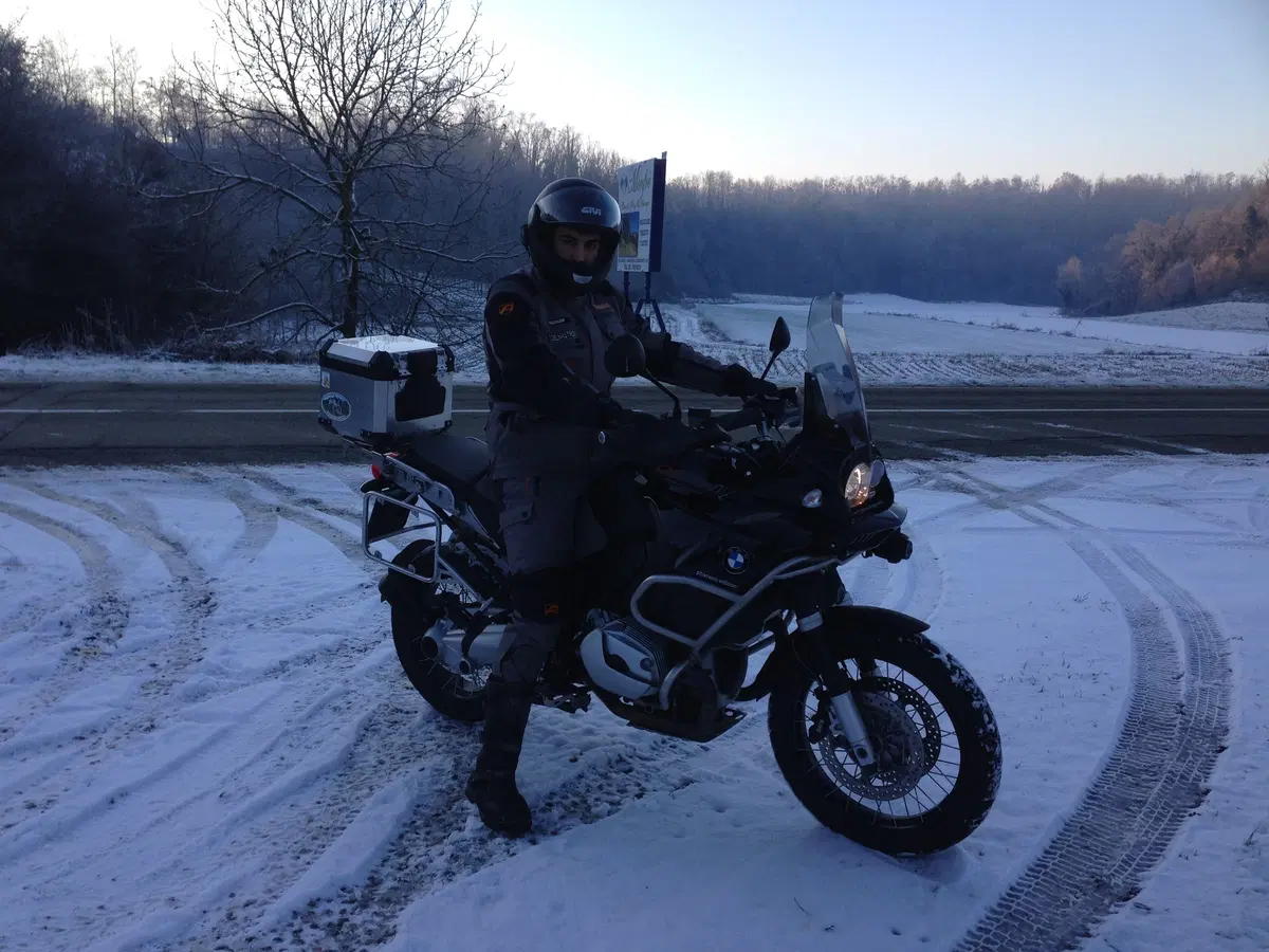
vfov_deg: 42.9
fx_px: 1210
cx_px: 634
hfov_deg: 55.4
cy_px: 476
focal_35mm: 33
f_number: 2.4
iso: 50
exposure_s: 1/661
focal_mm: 4.12
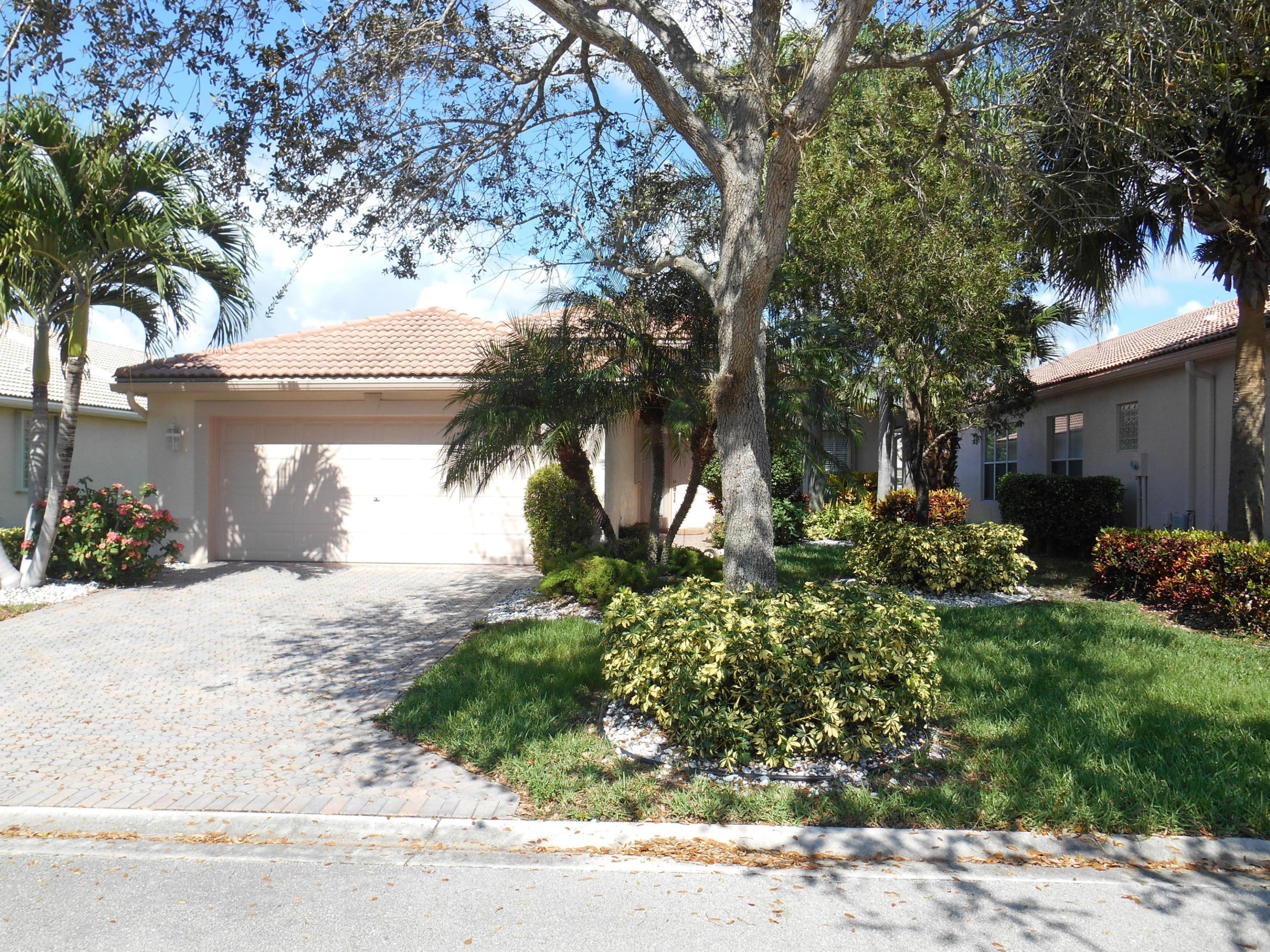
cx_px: 635
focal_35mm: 26
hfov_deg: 67.3
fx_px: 954
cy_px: 476
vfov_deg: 53.1
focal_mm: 4.7
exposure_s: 1/500
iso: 80
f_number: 3.4
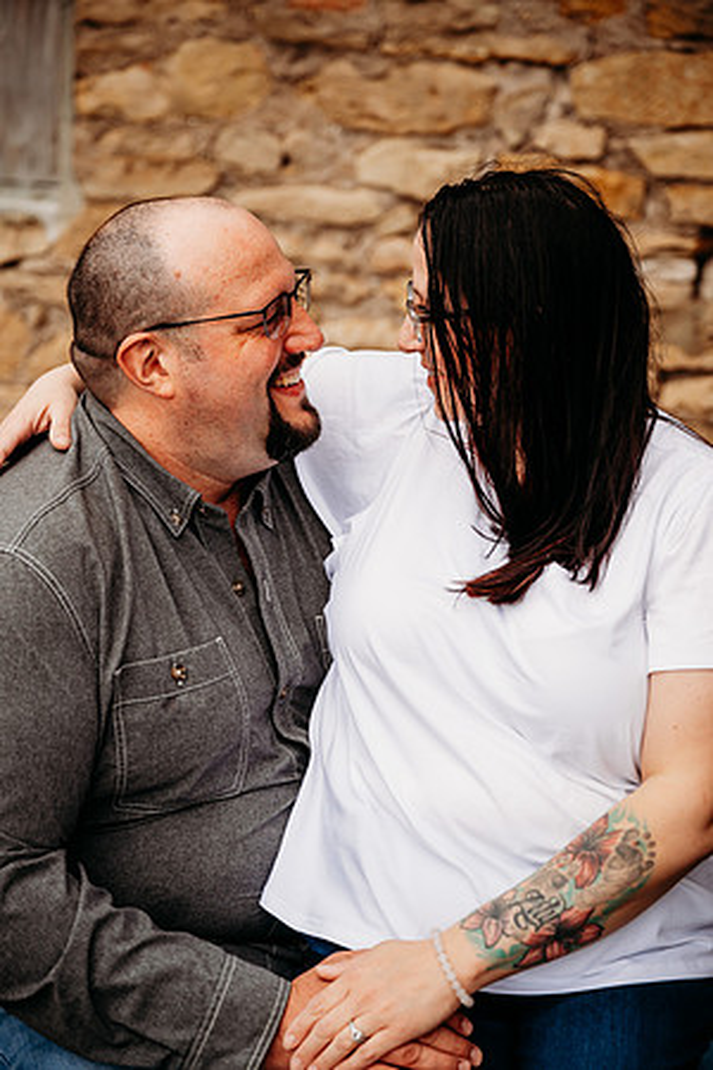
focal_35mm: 65
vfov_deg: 31.0
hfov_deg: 20.9
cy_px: 535
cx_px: 356
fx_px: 1931
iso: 320
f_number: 3.5
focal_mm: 65
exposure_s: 1/400
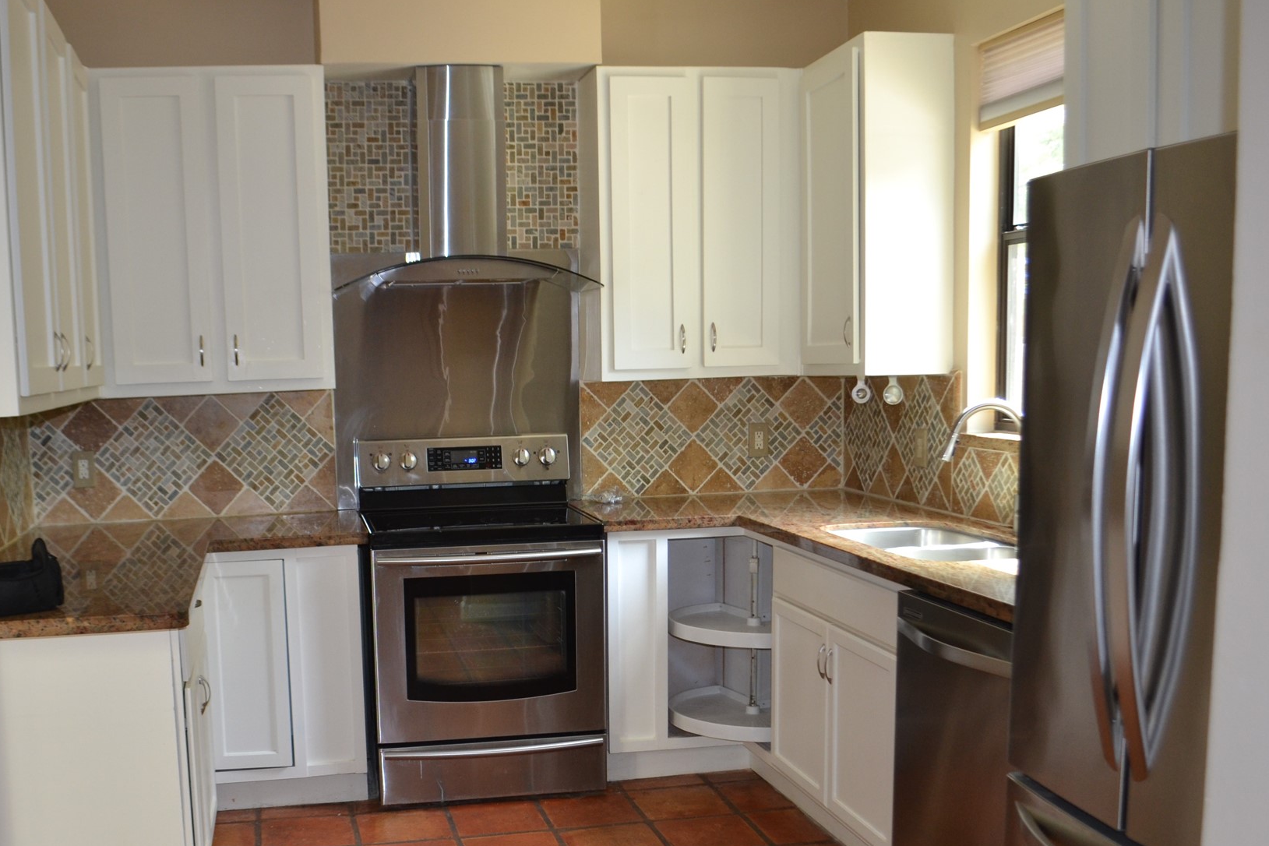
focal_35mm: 36
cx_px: 464
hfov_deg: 52.5
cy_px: 534
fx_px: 1269
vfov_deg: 36.6
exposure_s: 1/60
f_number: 3.5
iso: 400
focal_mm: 18
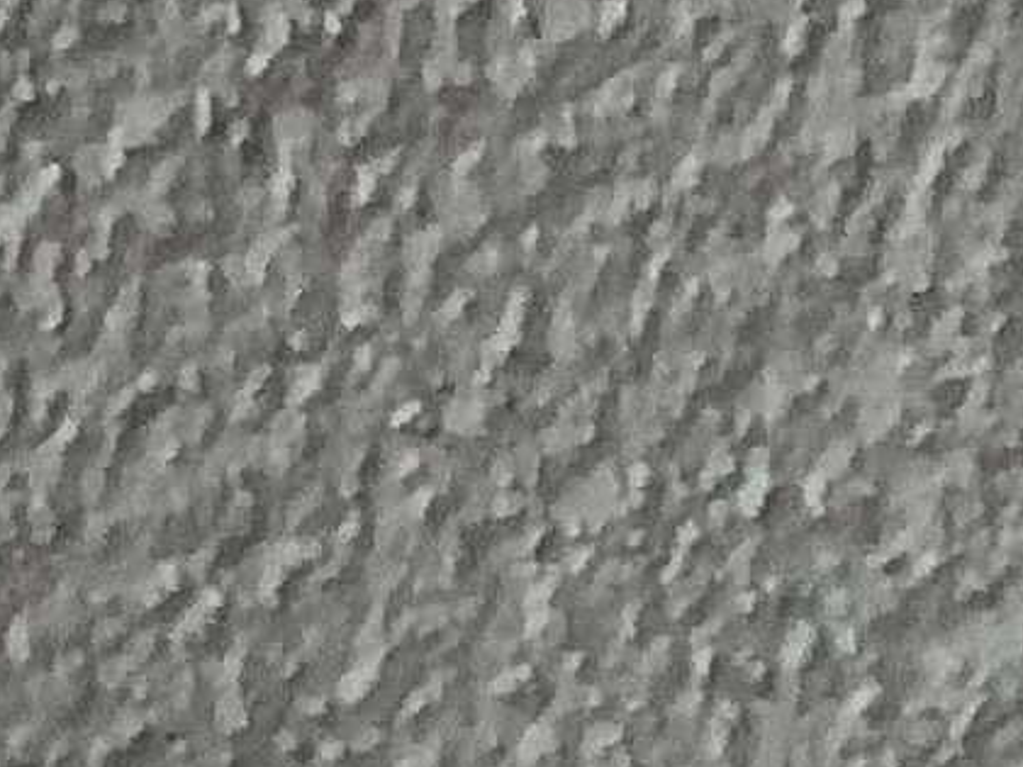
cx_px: -692
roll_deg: -1.3
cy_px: 2941
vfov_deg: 5.5
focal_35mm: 241
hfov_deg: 8.0
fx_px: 7122
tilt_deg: -17.6
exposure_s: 1/120
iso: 80
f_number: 2.4
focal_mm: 3.3
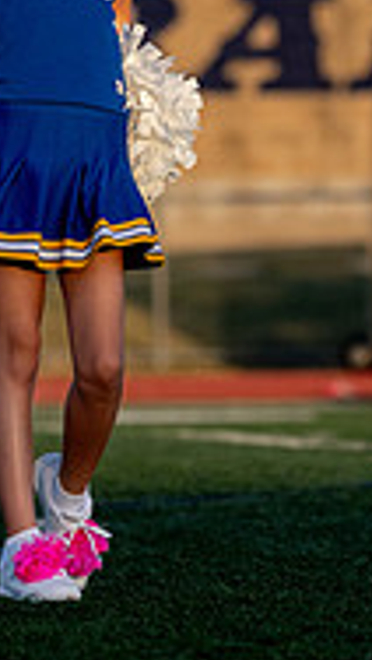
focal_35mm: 572
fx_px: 10013
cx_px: 25
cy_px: -37
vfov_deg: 3.8
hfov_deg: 2.1
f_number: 2.8
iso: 500
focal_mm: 126
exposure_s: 1/3200
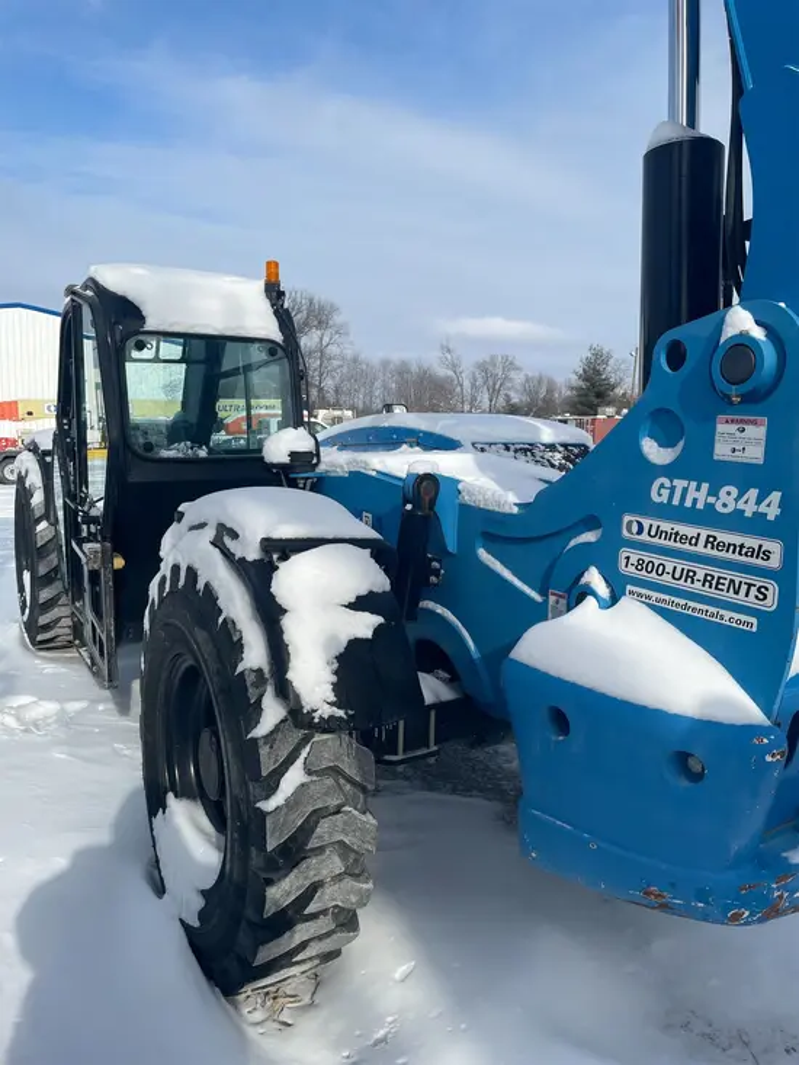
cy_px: 532
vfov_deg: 67.3
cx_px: 400
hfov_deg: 53.1
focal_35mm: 26
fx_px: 800
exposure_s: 1/6897
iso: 50
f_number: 1.6
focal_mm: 4.2
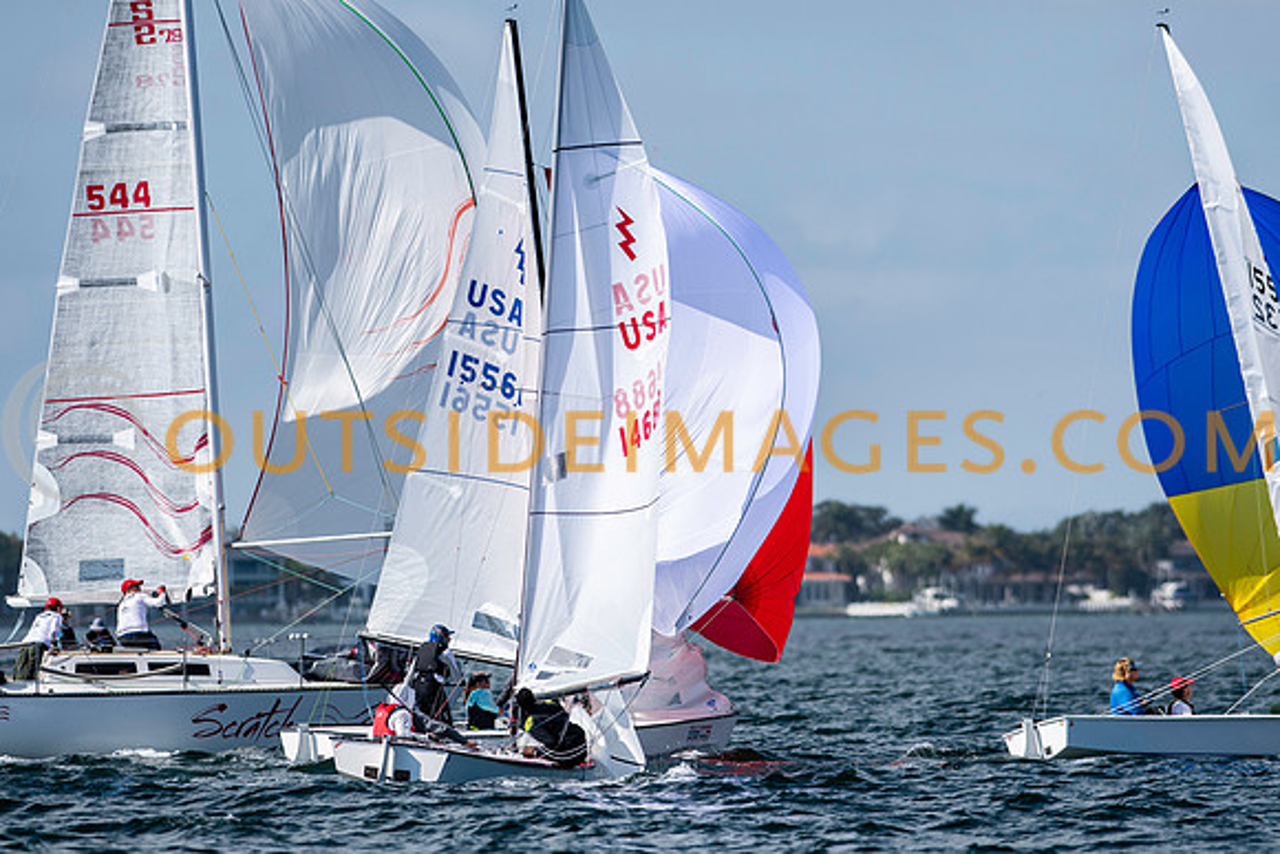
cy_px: 427
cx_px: 640
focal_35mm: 469
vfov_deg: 2.9
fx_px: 16667
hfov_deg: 4.4
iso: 200
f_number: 5
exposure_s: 1/4000
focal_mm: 300
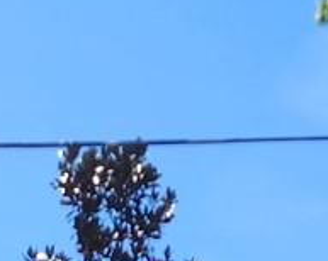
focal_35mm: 186
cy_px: 808
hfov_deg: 10.4
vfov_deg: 7.3
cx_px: 83
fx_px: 1804
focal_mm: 6.4
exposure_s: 1/955
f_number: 1.8
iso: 12
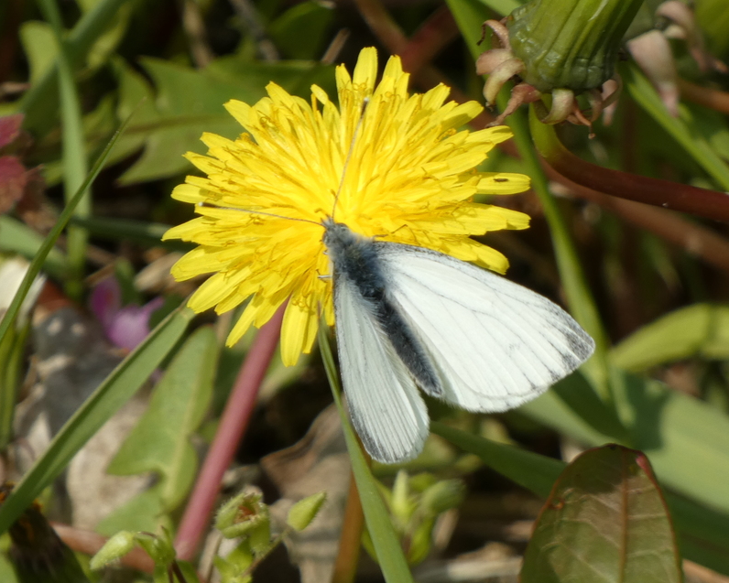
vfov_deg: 2.2
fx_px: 15364
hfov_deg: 2.7
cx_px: 370
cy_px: 291
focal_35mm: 712
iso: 80
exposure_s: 1/250
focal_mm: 121.9
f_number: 5.6
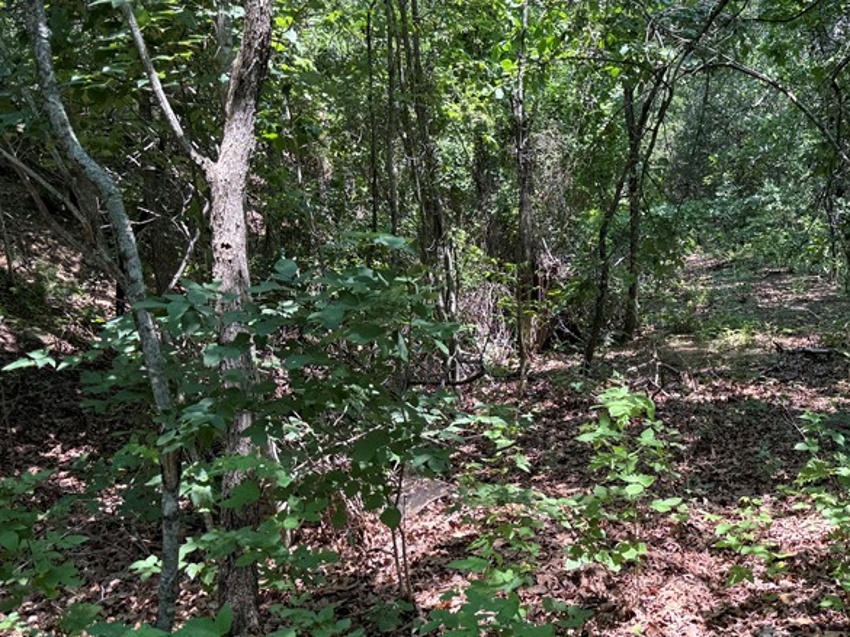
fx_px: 1032
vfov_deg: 34.1
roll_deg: +0.0
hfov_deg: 43.1
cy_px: 418
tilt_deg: -10.5
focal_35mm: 42
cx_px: 658
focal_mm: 6.76
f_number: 1.78
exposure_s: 1/350
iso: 100
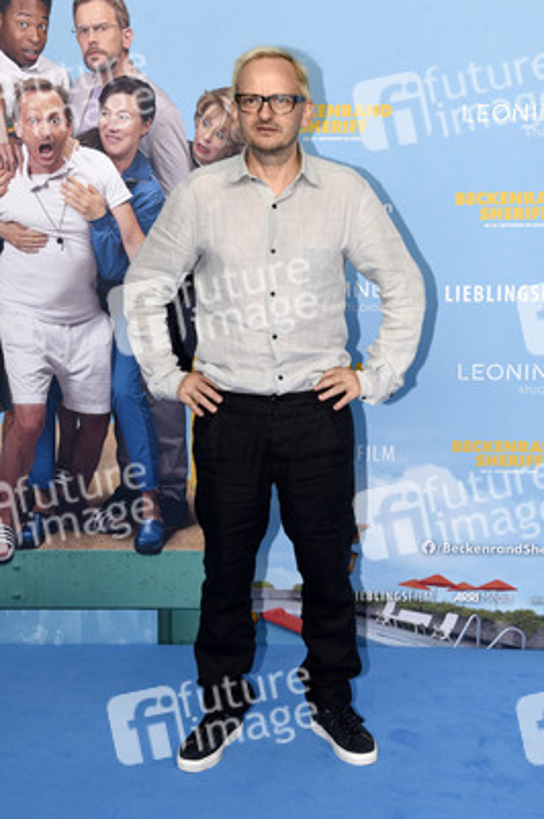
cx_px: 272
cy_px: 410
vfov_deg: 34.5
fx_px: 1317
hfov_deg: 23.3
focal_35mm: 58
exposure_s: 1/160
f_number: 6.3
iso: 500
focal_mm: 58
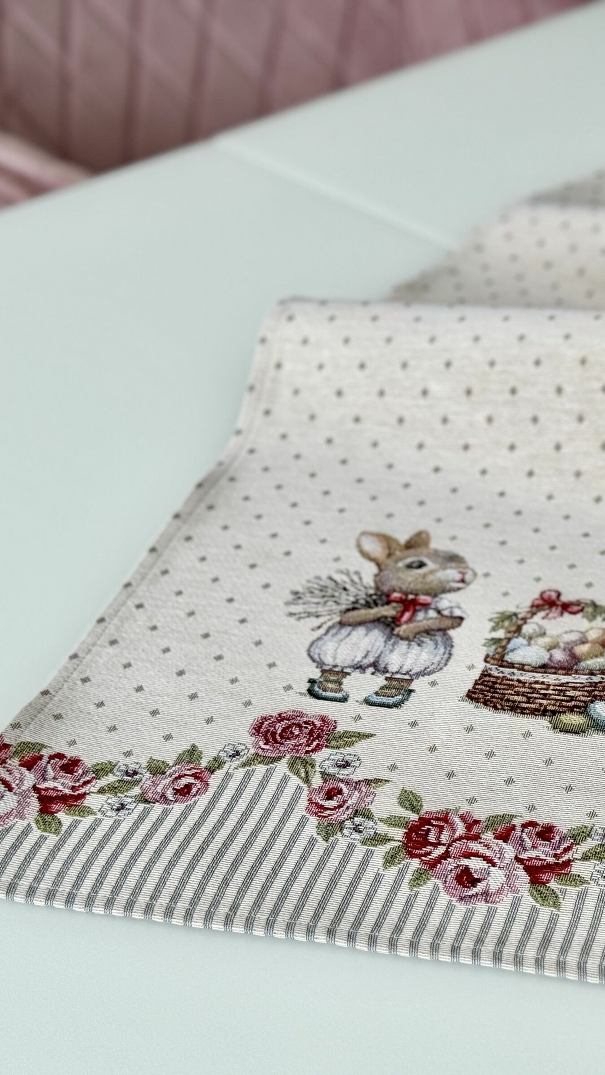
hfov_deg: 16.8
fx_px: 1996
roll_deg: +0.1
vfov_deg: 30.2
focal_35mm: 70
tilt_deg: -33.9
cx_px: 629
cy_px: 539
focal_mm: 6.86
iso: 64
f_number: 1.78
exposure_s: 1/317
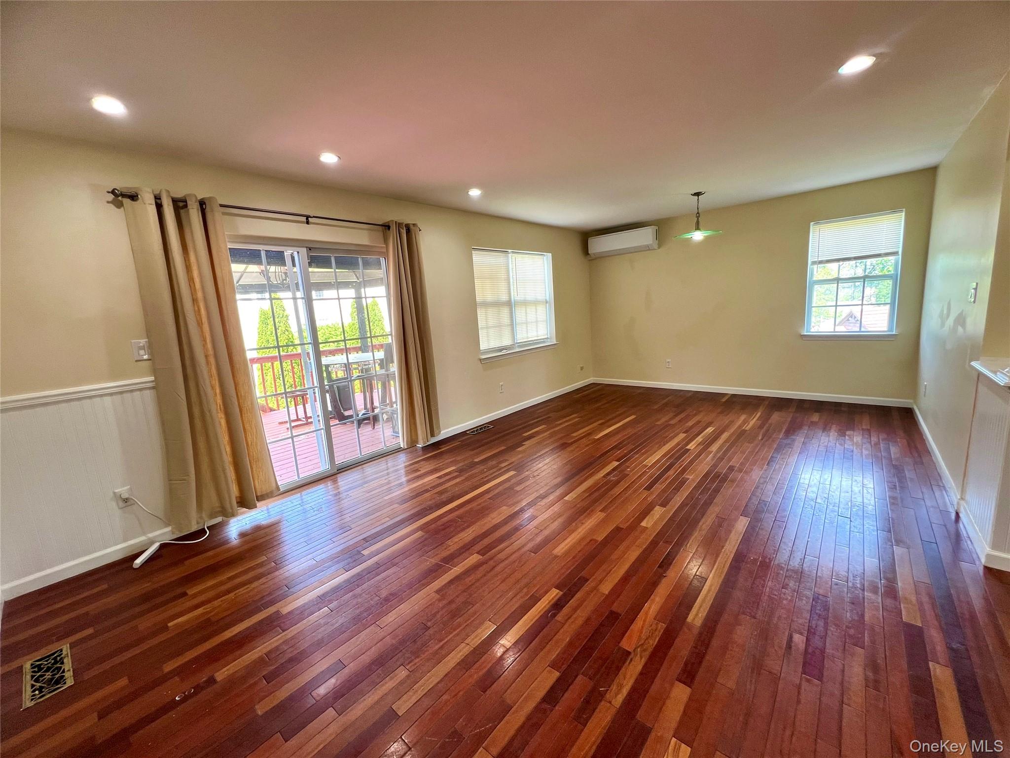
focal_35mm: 13
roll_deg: +4.3
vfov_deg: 89.9
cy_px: 379
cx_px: 505
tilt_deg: -10.4
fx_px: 379
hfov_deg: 106.2
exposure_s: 1/30
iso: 50
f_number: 1.8
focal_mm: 1.57
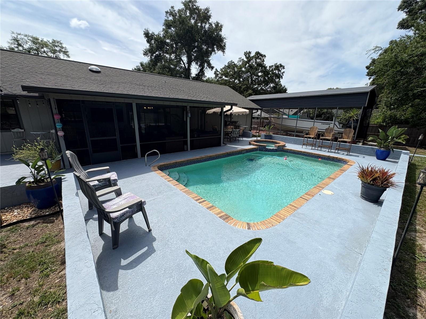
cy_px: 160
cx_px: 213
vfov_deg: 85.7
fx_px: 172
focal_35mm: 14
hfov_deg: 102.1
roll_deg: -0.5
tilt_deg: -15.2
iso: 50
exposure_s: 1/1477
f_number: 2.2
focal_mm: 2.22
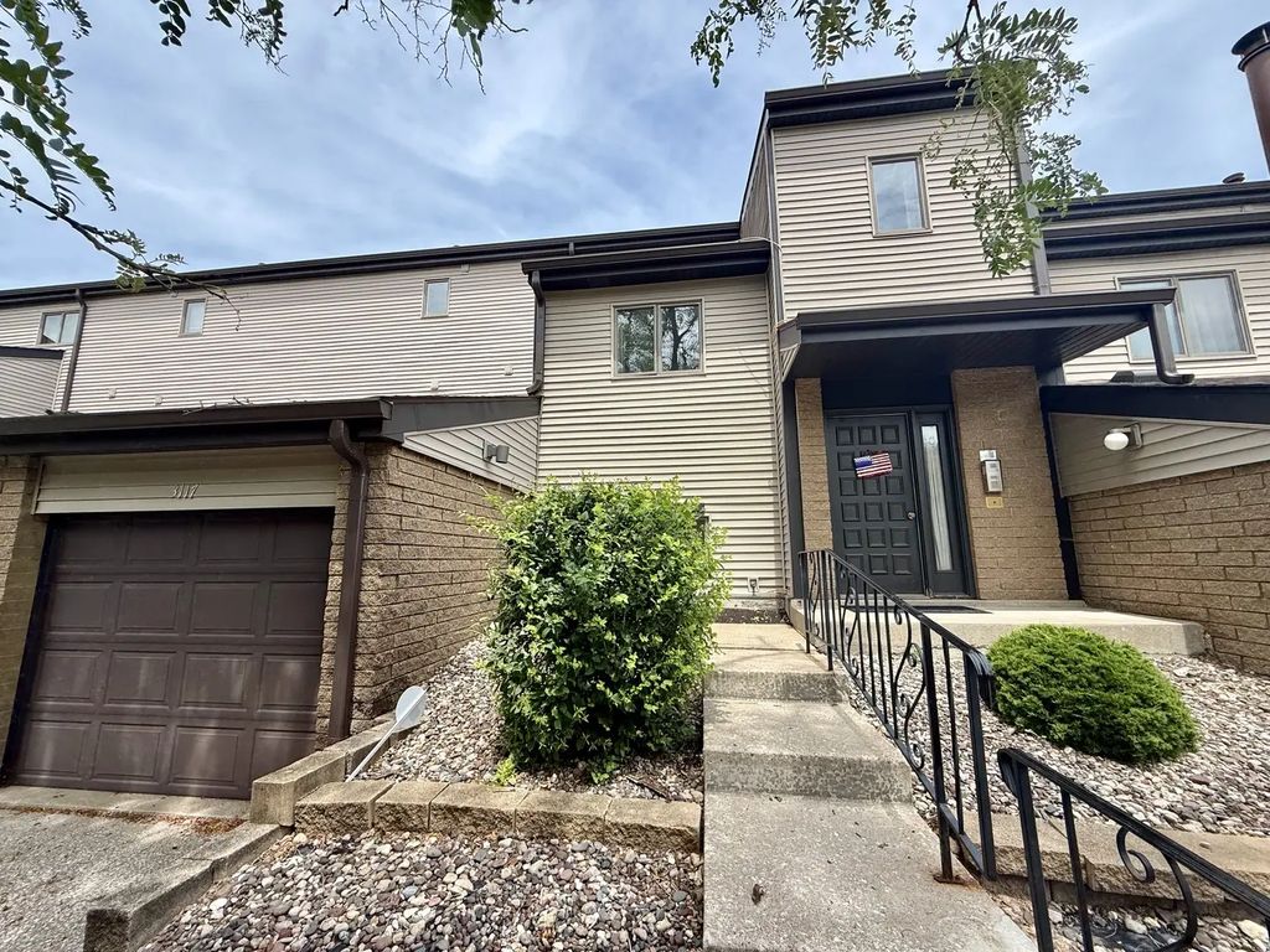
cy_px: 476
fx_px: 514
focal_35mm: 14
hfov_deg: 102.1
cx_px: 635
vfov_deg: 85.7
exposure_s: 1/914
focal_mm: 2.22
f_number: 2.2
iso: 50
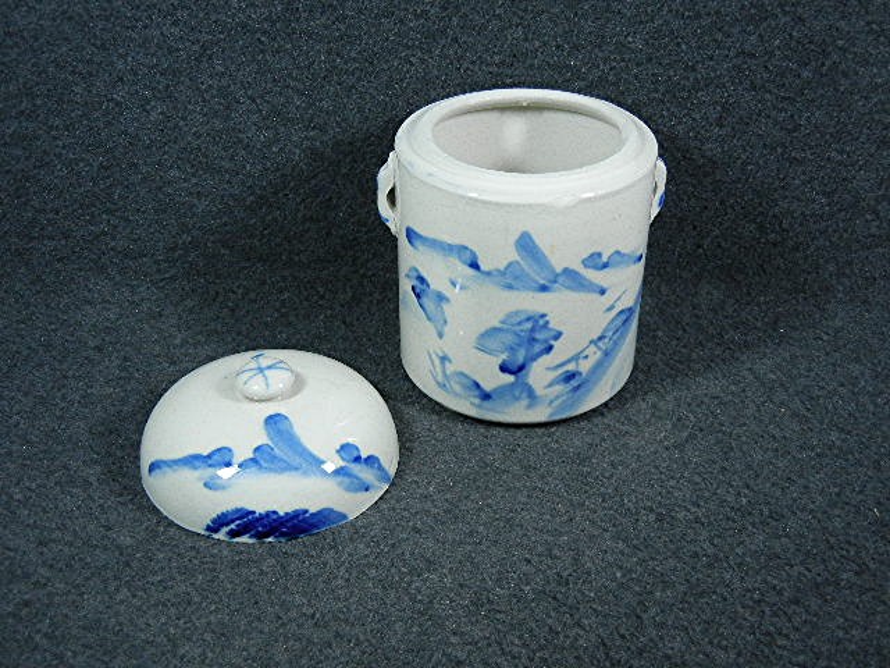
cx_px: 445
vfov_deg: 32.2
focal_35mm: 45
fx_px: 1157
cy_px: 334
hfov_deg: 42.1
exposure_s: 1/48.2
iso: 400
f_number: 3.8
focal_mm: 8.1
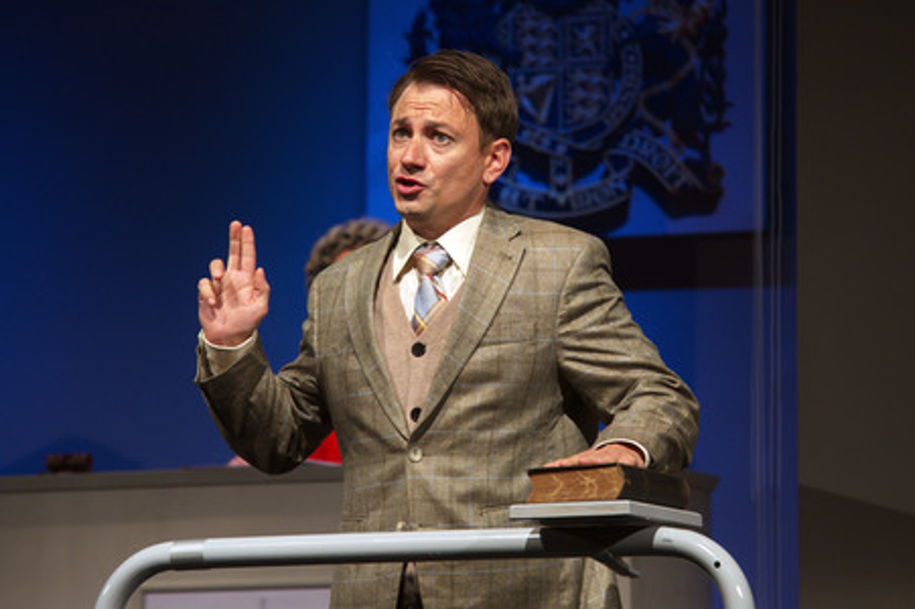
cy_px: 304
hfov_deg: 14.2
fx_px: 3683
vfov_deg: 9.4
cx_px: 458
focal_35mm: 145
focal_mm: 145
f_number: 7.1
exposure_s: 1/100
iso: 1600
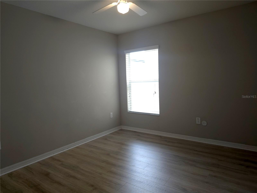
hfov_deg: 73.9
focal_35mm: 23
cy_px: 96
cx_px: 128
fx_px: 171
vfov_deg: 58.9
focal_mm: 6.3
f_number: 1.7
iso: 160
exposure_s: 1/60
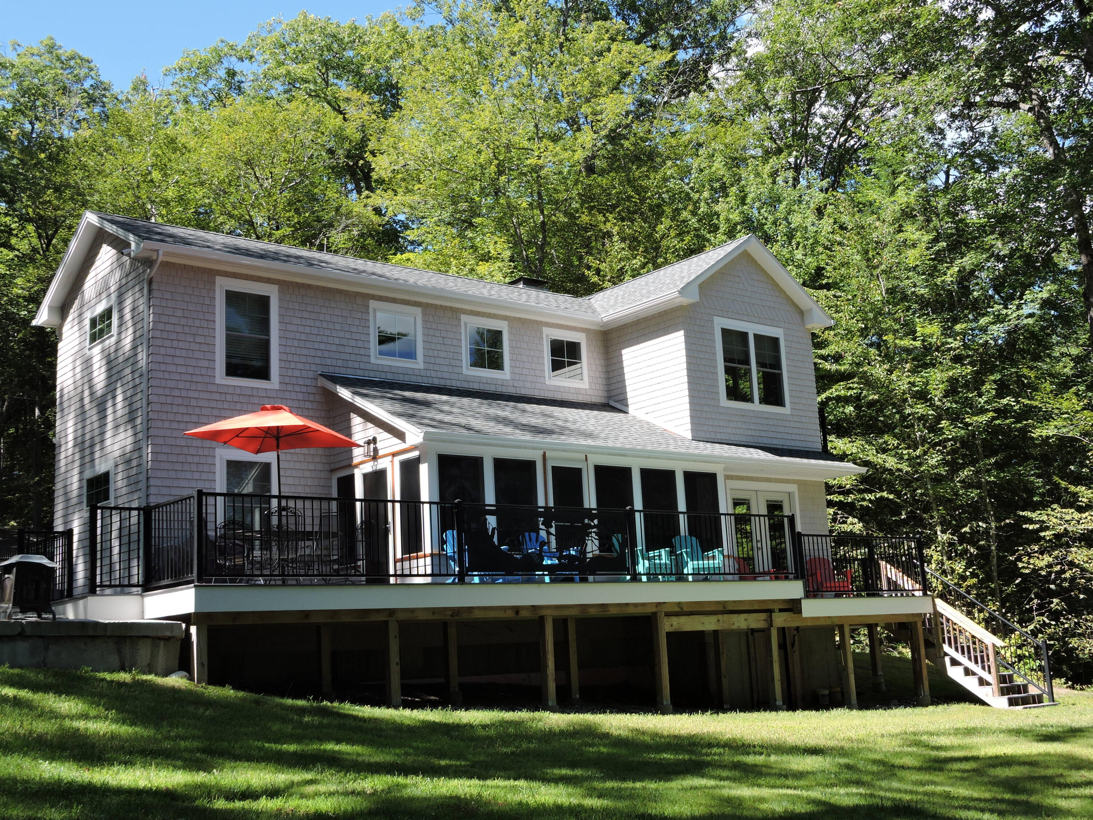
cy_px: 410
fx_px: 1263
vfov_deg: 36.0
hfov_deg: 46.8
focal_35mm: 40
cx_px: 546
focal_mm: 7.2
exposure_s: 1/320
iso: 100
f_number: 3.8
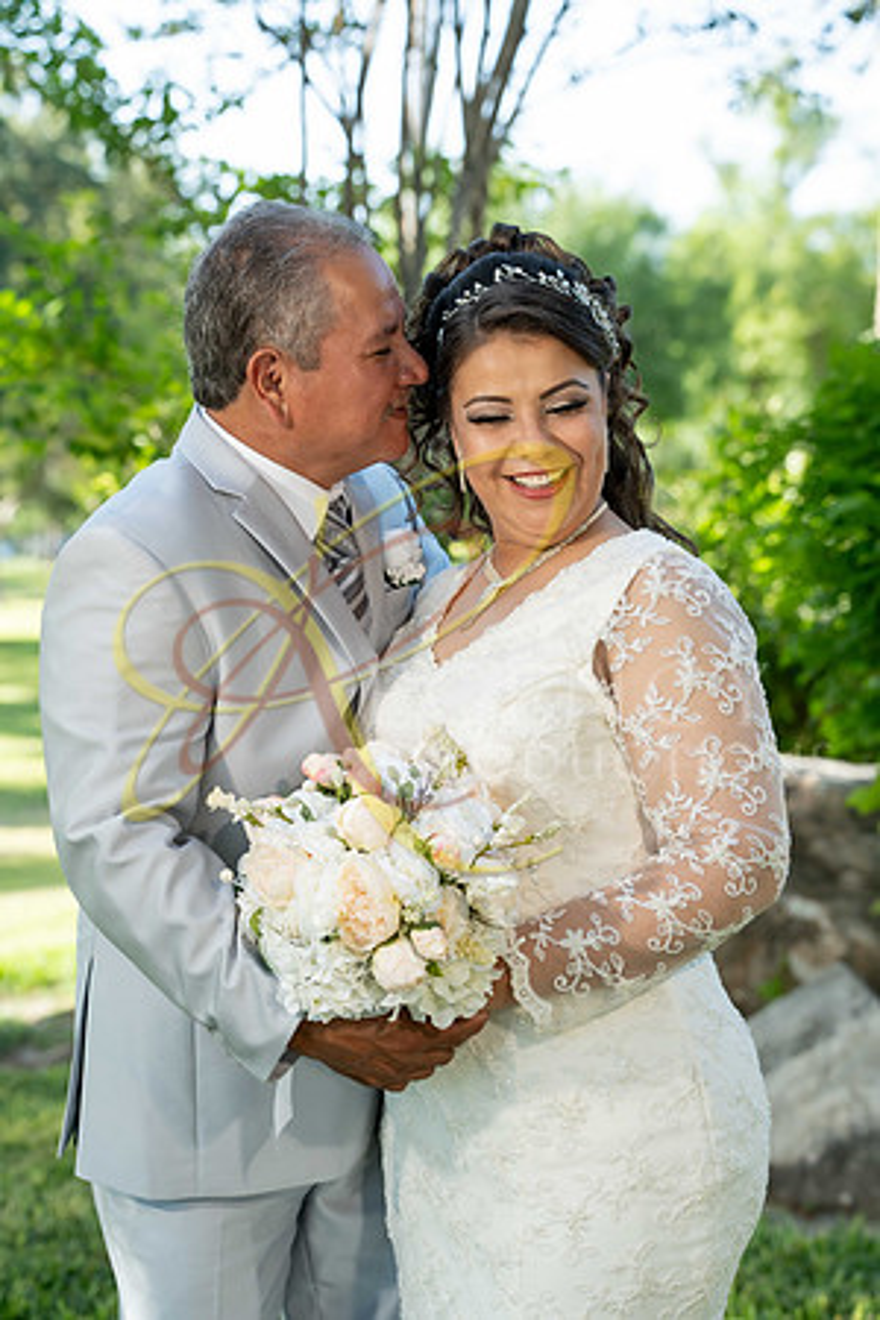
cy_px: 660
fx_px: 2566
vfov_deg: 28.8
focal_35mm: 70
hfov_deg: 19.5
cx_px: 440
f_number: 4
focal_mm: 70
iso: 500
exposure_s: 1/500
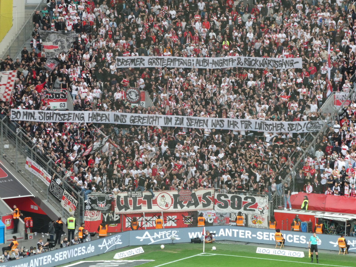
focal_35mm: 185
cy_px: 134
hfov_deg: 10.7
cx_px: 178
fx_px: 1903
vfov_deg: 8.0
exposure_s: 1/80
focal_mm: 33.2
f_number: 5.6
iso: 400
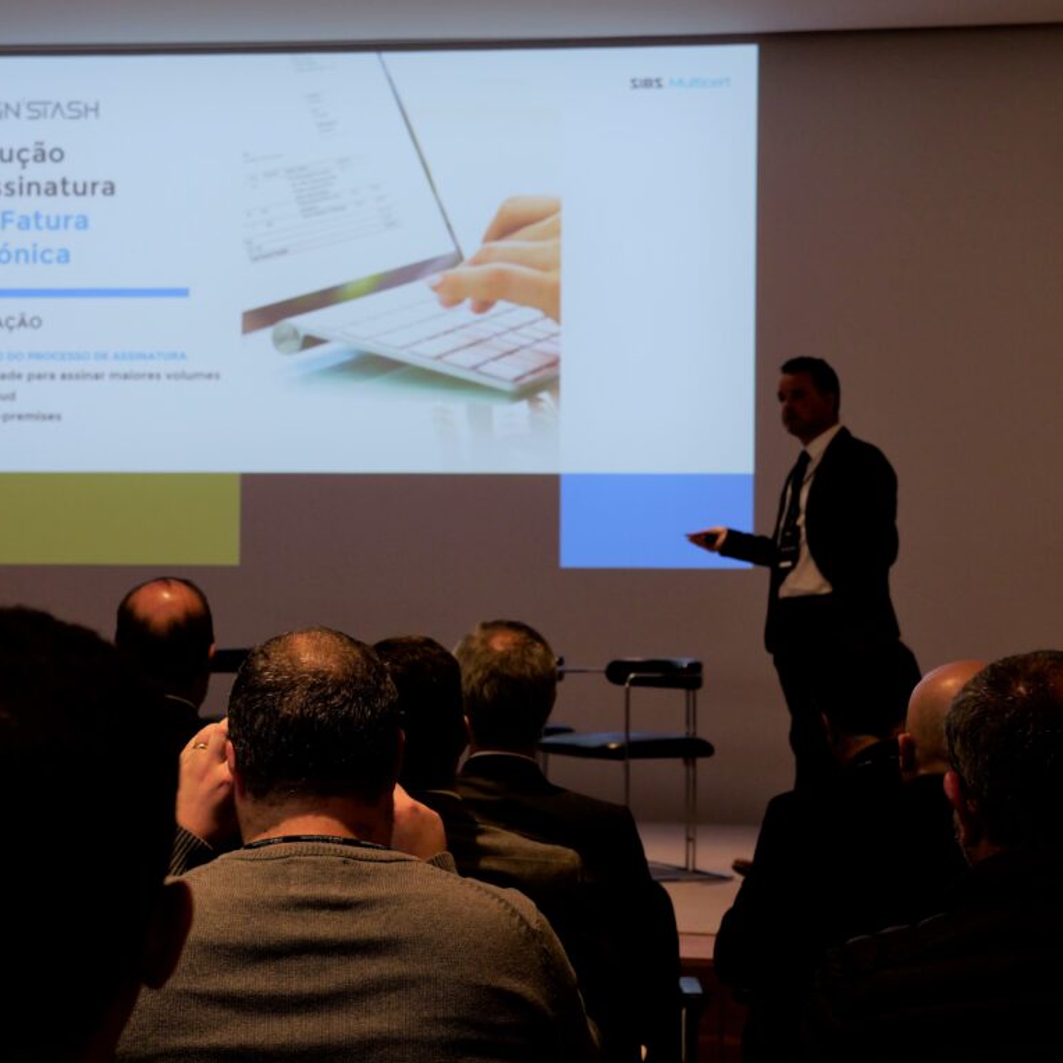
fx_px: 2884
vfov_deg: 20.9
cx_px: 387
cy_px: 532
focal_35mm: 83
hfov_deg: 20.8
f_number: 5
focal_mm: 35
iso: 1000
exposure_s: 1/125
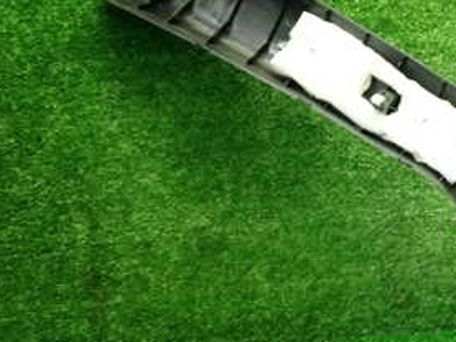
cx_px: 484
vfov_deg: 22.5
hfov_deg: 27.6
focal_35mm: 65
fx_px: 857
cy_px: 224
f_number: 2.3
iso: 200
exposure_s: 1/30
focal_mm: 5.4
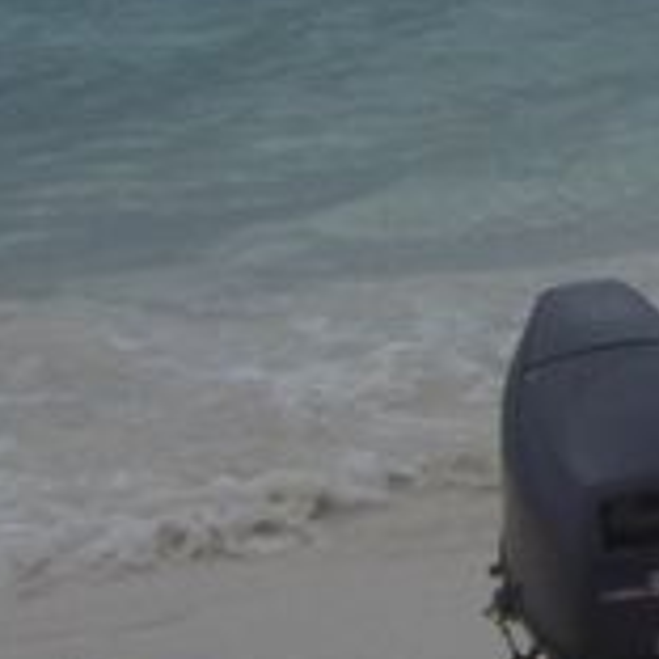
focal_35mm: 220
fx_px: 4738
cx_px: 2045
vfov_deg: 7.8
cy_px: -427
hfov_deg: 7.0
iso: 64
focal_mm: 6.2
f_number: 8
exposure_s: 1/320
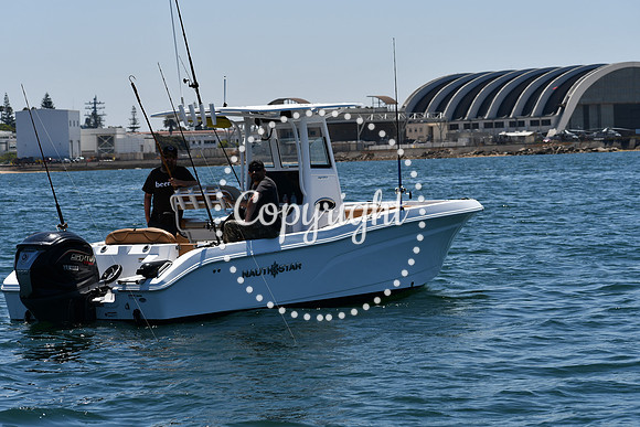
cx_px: 320
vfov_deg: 9.7
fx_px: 2525
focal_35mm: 142
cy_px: 214
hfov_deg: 14.4
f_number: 8
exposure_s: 1/500
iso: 100
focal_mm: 95
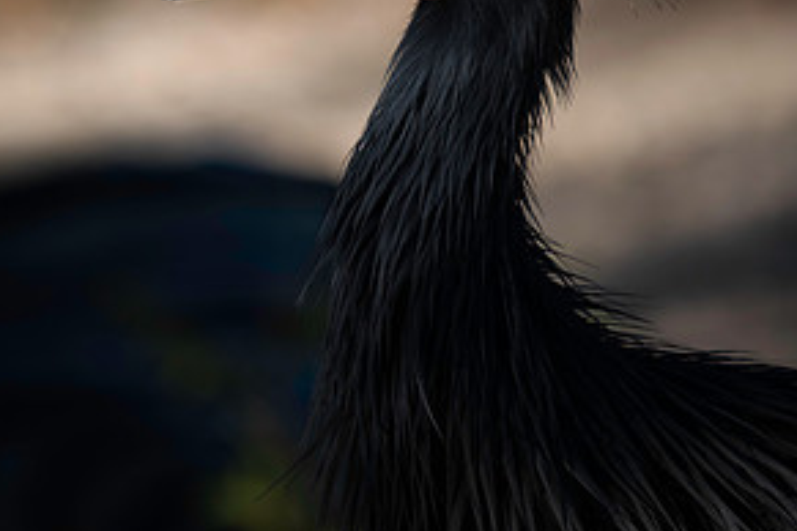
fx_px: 19016
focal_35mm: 859
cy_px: 3
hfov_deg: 2.4
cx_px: 257
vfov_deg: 1.6
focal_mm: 200
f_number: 2.8
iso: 250
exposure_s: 1/2500
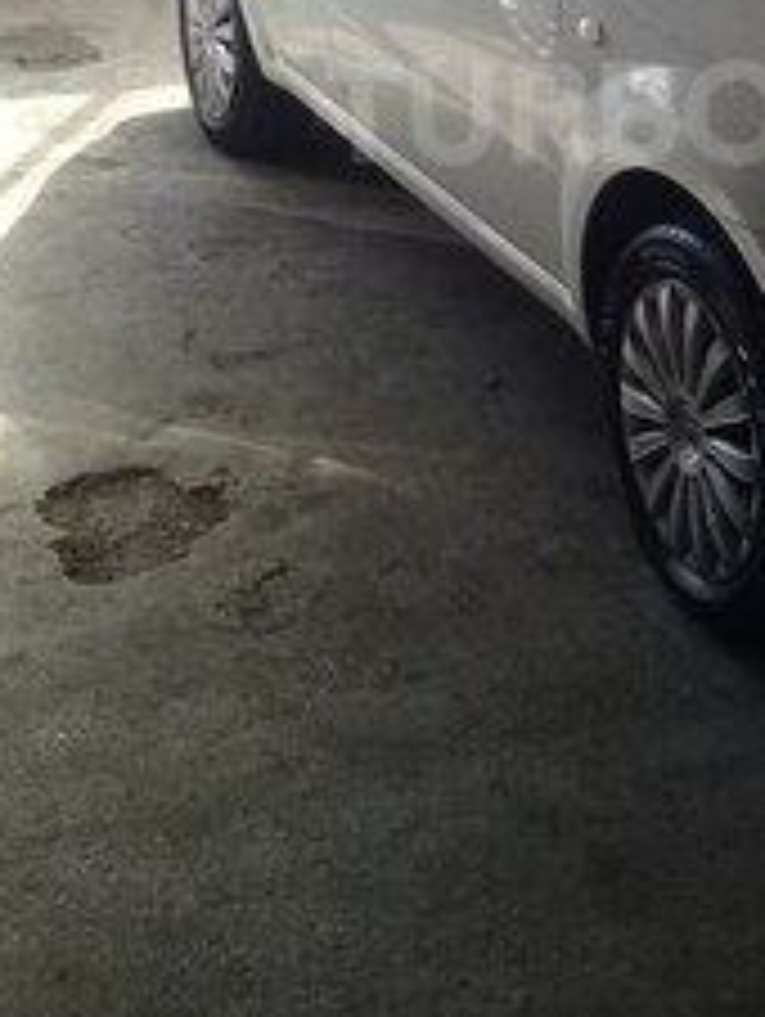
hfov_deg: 21.2
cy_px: 112
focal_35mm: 68
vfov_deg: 27.6
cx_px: 670
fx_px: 2000
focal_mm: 3.3
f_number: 2.2
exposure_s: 1/100
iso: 64
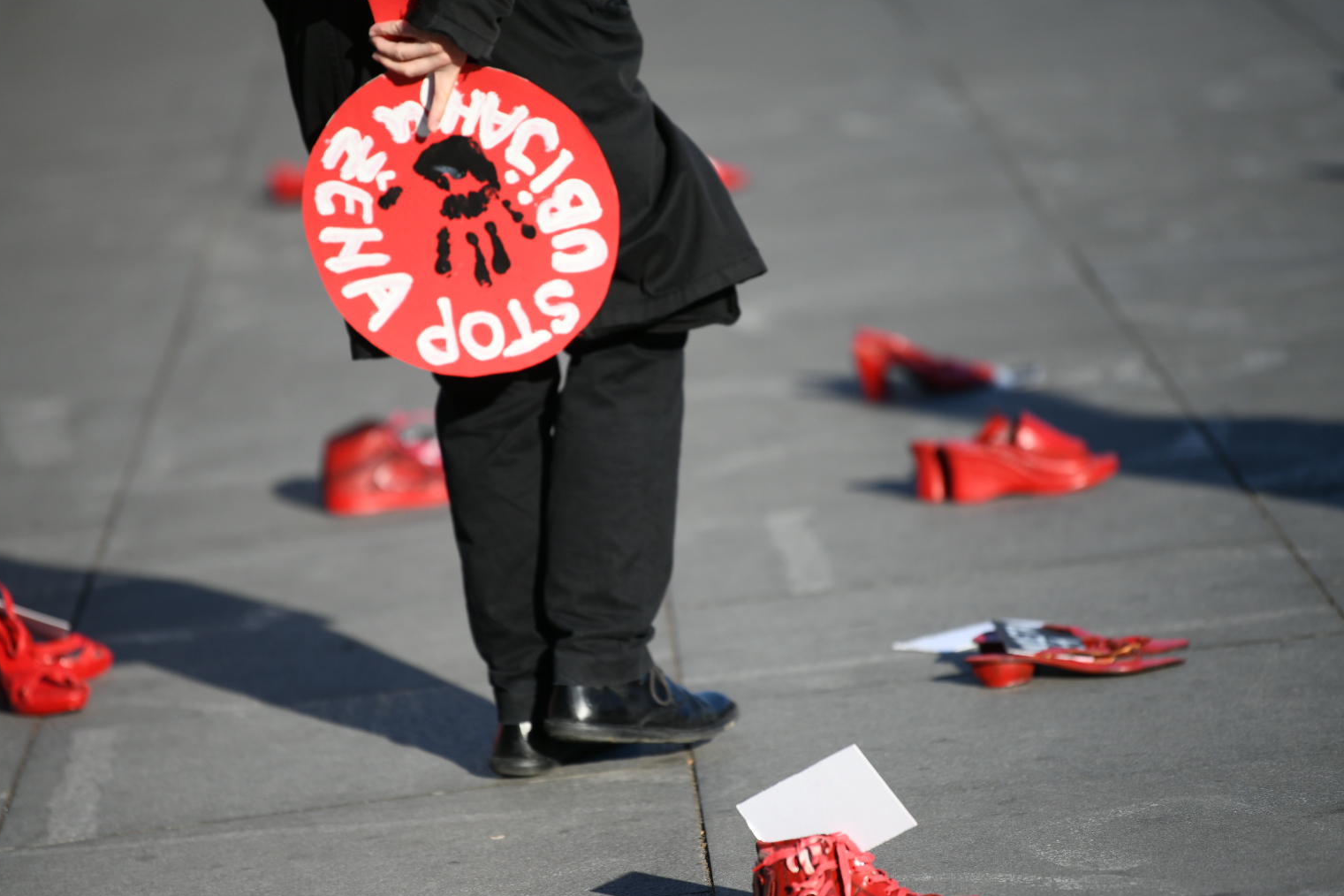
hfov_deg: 9.7
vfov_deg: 6.4
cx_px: 646
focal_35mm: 213
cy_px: 472
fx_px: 7951
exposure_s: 1/8000
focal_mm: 200
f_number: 2.8
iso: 500
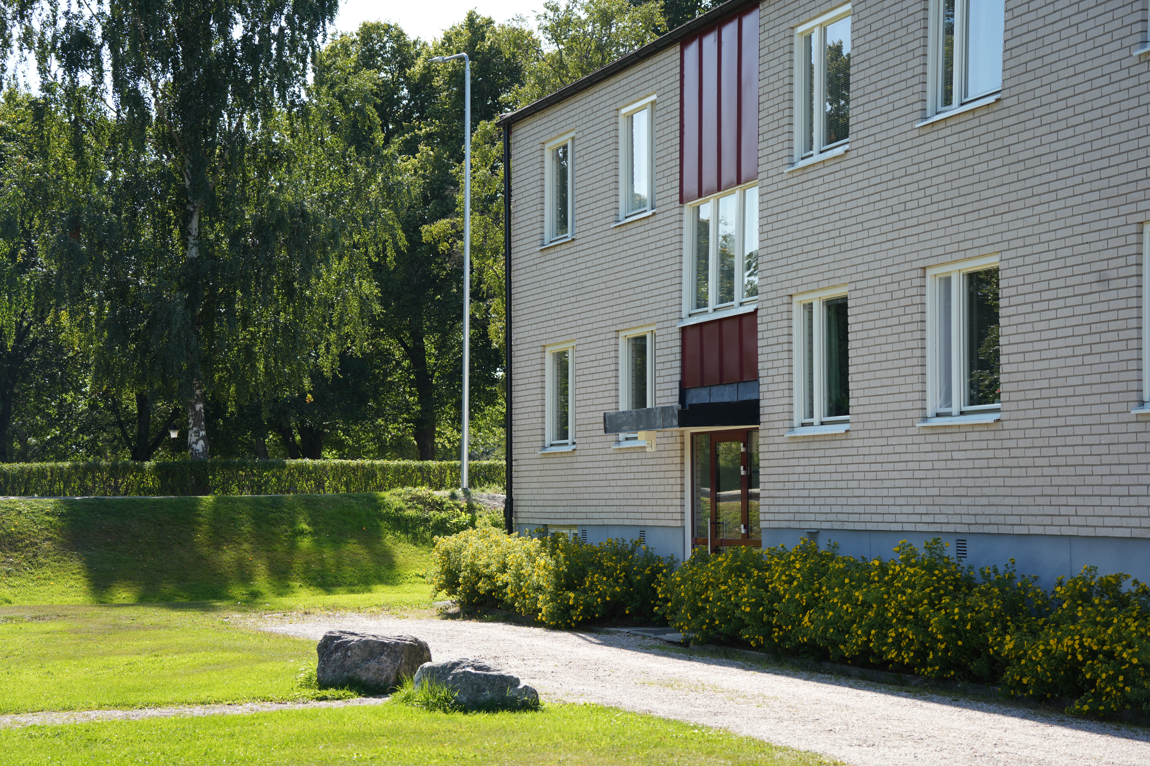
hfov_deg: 25.4
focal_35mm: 80
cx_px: 575
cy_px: 383
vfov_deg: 17.1
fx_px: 2555
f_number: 5
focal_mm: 80
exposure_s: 1/200
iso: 100
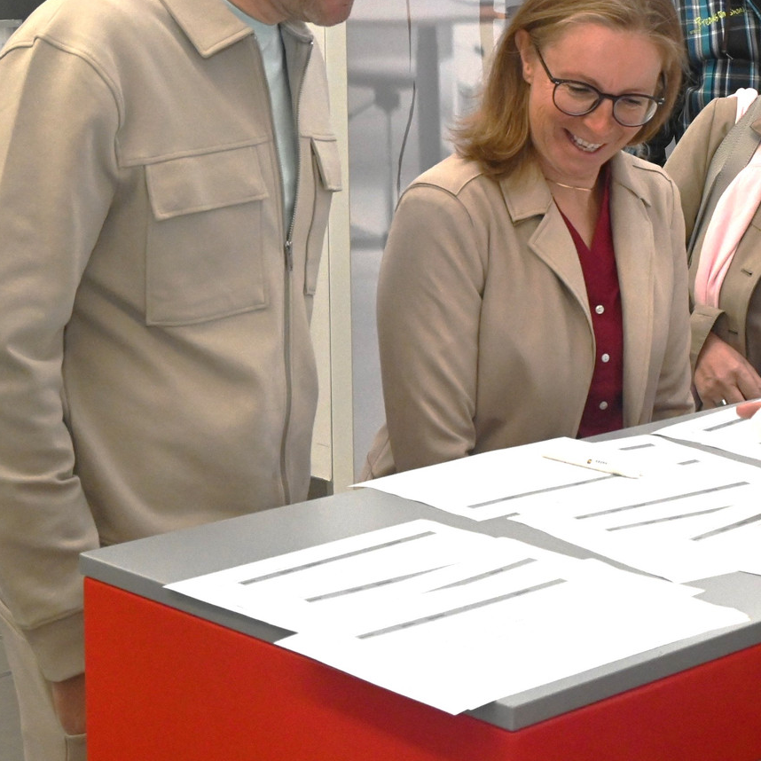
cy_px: 209
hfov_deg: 21.8
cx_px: 619
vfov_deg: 21.9
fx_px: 1952
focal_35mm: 78
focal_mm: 27.5
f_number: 6.3
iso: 2500
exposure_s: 1/125
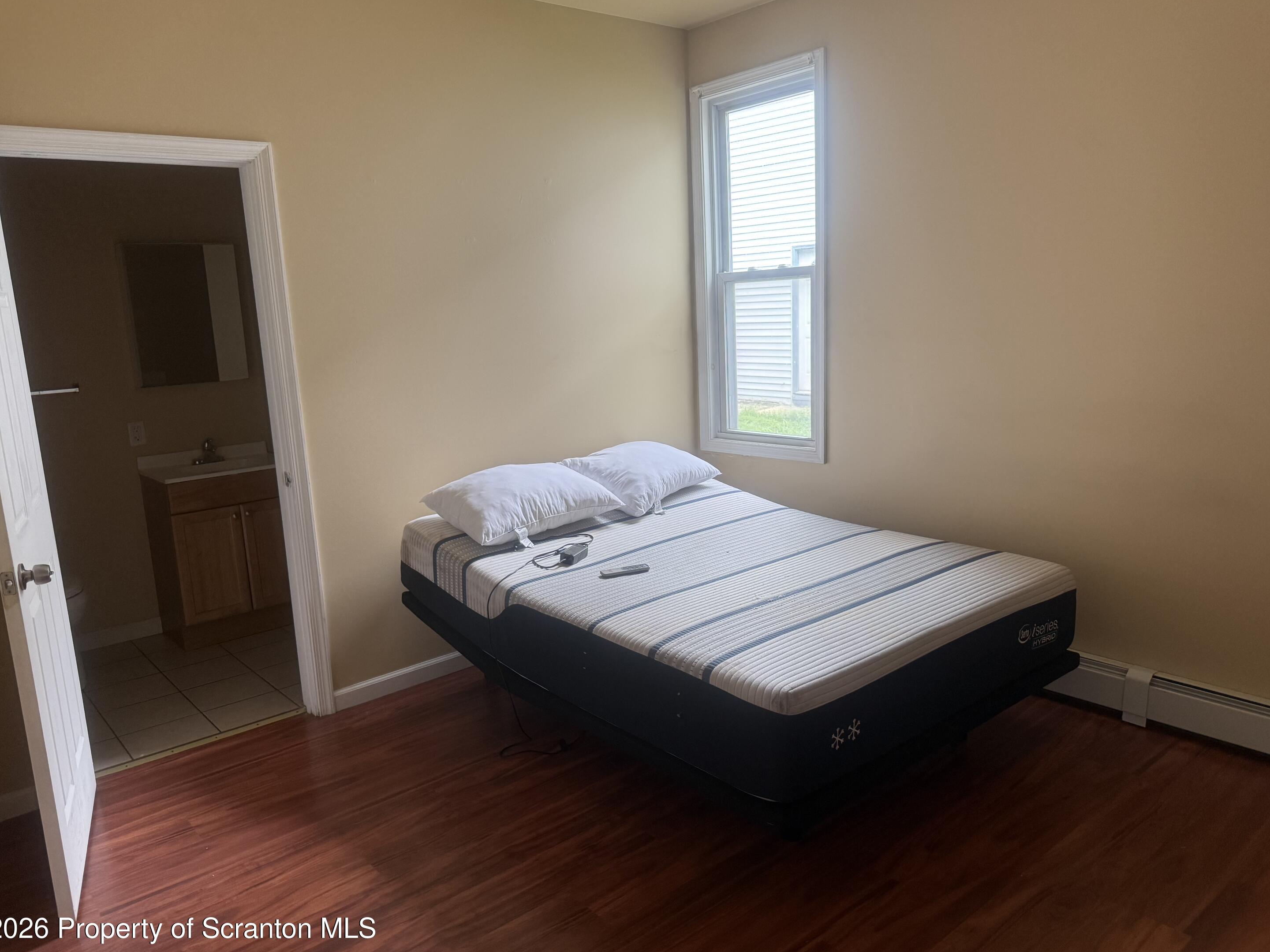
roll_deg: +2.8
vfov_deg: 54.9
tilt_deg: -10.9
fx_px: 917
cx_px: 626
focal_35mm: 25
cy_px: 478
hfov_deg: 69.4
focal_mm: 6.76
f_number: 1.78
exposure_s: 1/103
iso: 200
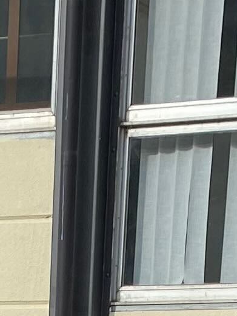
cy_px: 1071
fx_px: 1836
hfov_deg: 7.3
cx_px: -82
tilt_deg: -17.1
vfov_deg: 7.9
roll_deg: -0.8
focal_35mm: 201
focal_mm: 4.25
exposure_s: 1/1362
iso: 32
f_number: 1.8
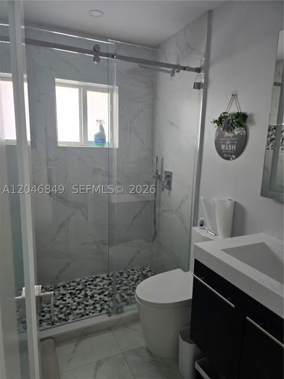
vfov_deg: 73.9
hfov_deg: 58.9
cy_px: 190
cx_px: 142
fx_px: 252
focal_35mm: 23
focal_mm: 6.3
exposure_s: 1/120
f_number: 1.7
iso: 250
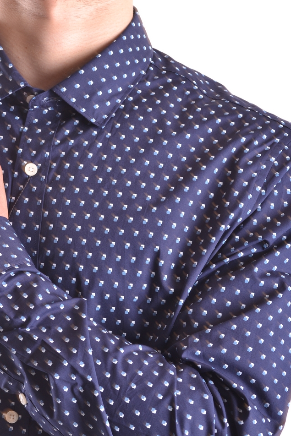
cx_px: 95
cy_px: 301
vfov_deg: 21.2
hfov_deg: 14.3
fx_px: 1160
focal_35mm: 96
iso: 100
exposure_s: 1/20
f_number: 8
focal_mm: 45
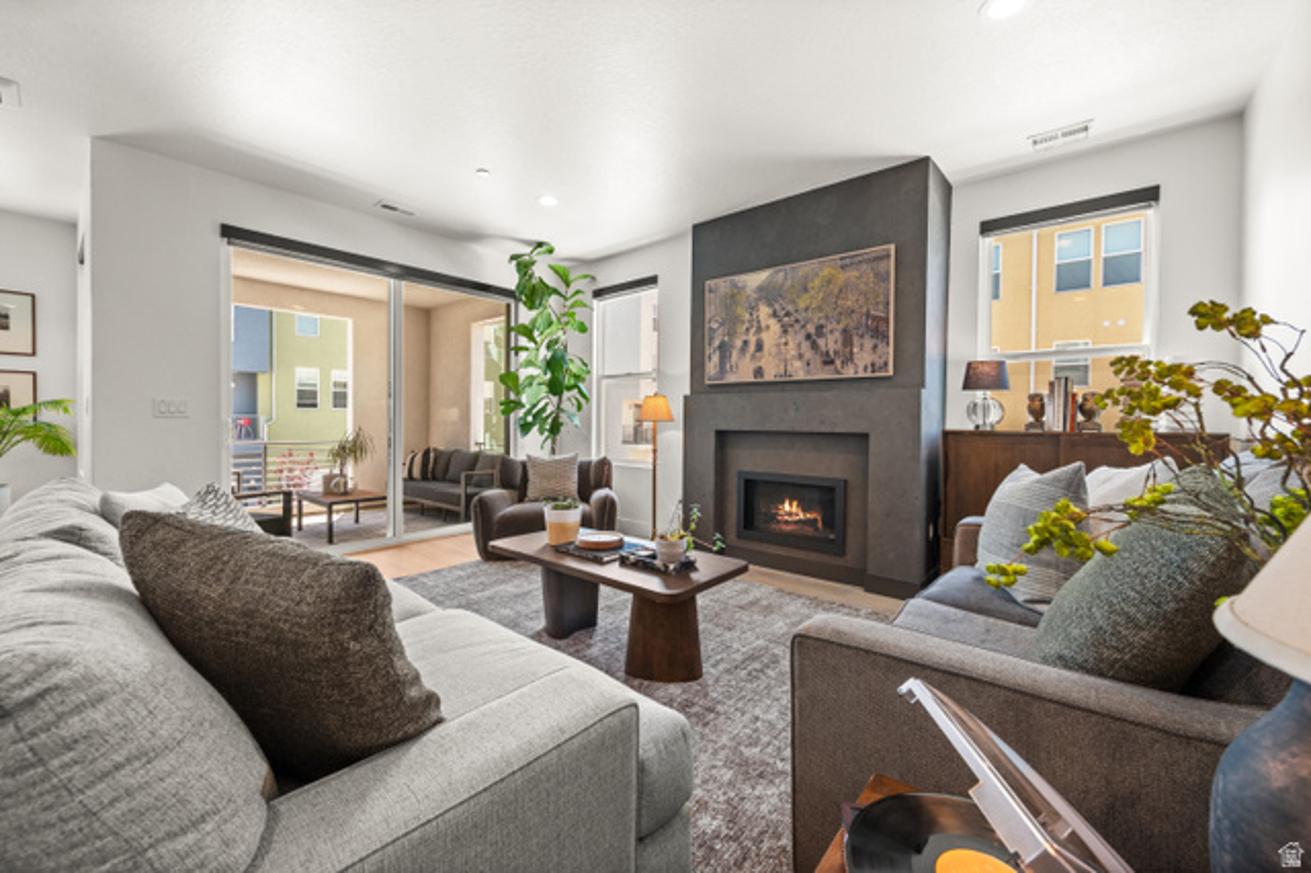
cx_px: 656
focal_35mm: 14
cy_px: 436
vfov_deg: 81.1
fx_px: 510
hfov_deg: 104.3
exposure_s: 1/15
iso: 500
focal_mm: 14
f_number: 7.1
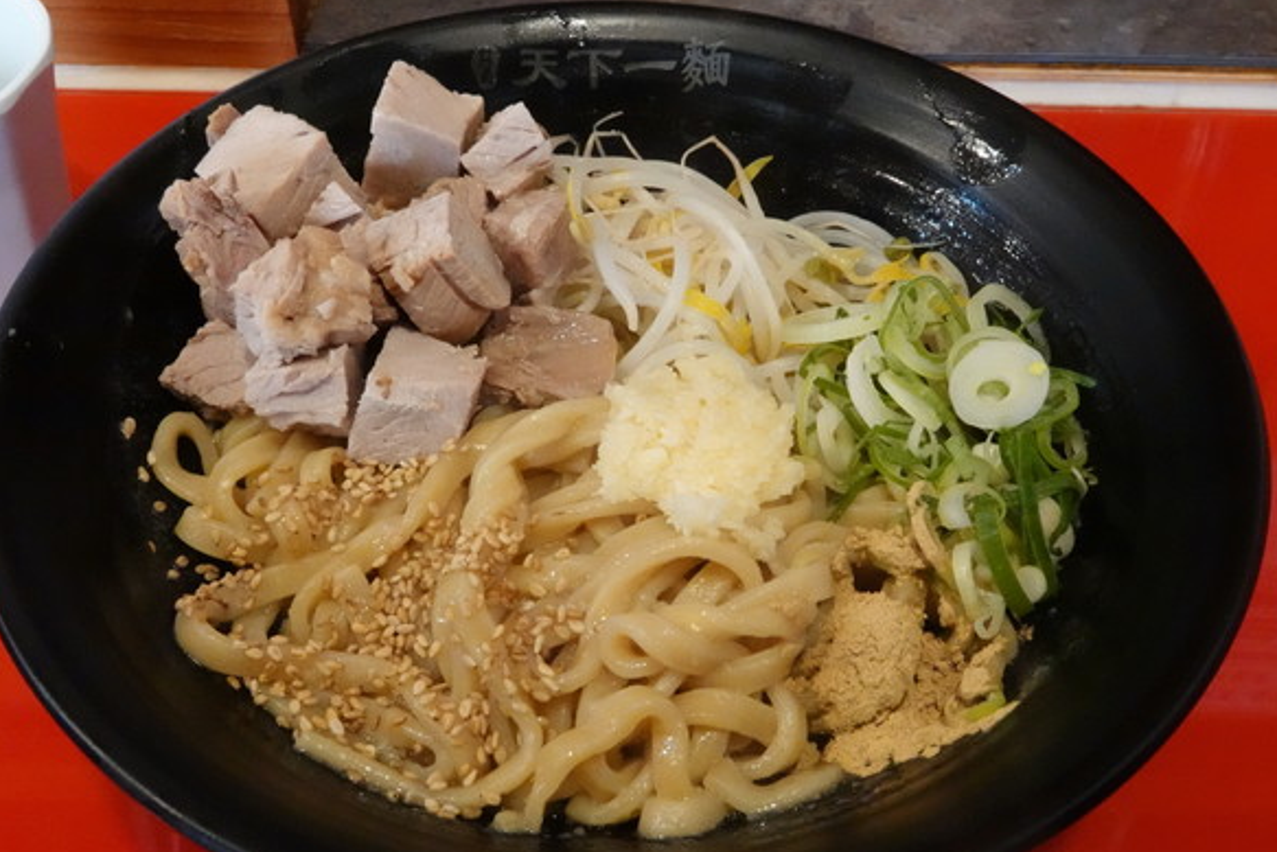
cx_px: 637
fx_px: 1277
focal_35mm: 36
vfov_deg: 36.9
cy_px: 429
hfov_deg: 53.1
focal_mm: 12.96
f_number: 13
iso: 6400
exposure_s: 1/15
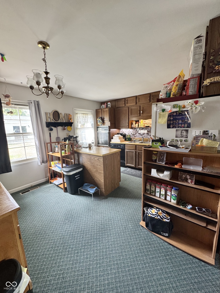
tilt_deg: -9.6
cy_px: 146
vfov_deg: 102.1
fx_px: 119
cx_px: 110
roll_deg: +2.3
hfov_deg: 85.7
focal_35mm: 14
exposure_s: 1/60
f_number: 2.2
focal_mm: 2.22
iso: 200
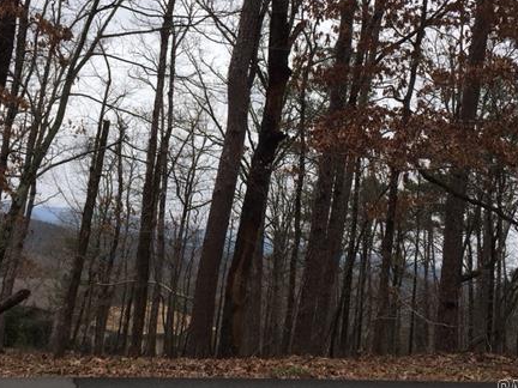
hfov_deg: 43.8
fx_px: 643
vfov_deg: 33.2
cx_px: 234
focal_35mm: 43
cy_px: 115
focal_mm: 4.15
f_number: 2.2
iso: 25
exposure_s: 1/1282
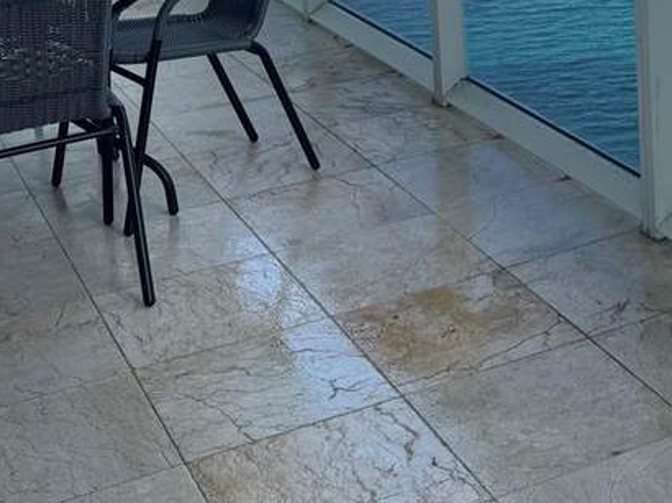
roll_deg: +2.7
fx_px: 1455
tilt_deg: -9.8
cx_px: 677
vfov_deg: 18.5
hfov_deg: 24.8
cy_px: -121
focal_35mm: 75
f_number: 1.78
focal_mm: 6.76
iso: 80
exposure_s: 1/707
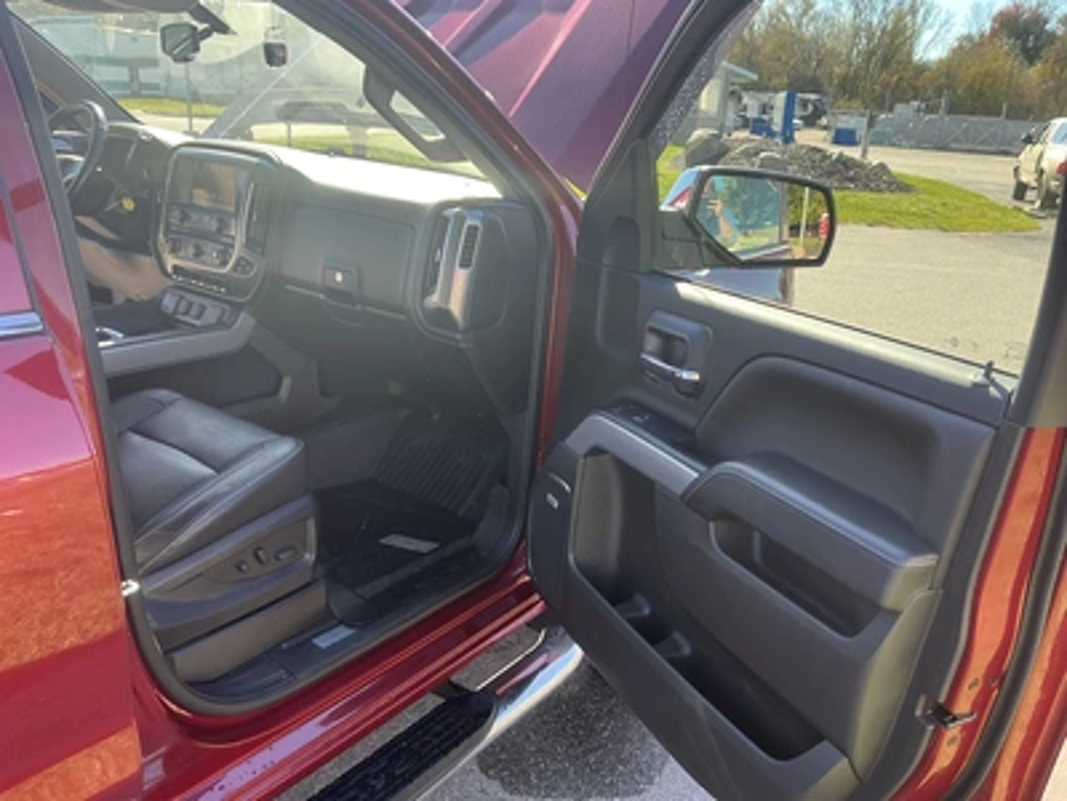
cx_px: 534
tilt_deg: -18.8
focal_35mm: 28
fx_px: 863
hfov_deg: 63.4
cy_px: 400
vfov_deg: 49.7
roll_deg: -3.8
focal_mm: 3
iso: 25
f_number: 1.8
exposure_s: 1/178
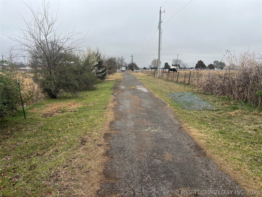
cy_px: 98
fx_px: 197
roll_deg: -0.5
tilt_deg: -7.8
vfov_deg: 53.1
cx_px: 131
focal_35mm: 26
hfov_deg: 67.3
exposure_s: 1/932
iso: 50
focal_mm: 5.7
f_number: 1.5
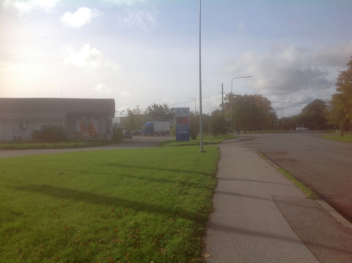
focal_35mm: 35
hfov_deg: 52.7
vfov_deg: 40.6
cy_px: 132
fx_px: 355
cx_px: 176
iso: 50
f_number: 2.4
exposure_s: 1/1779
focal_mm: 4.28
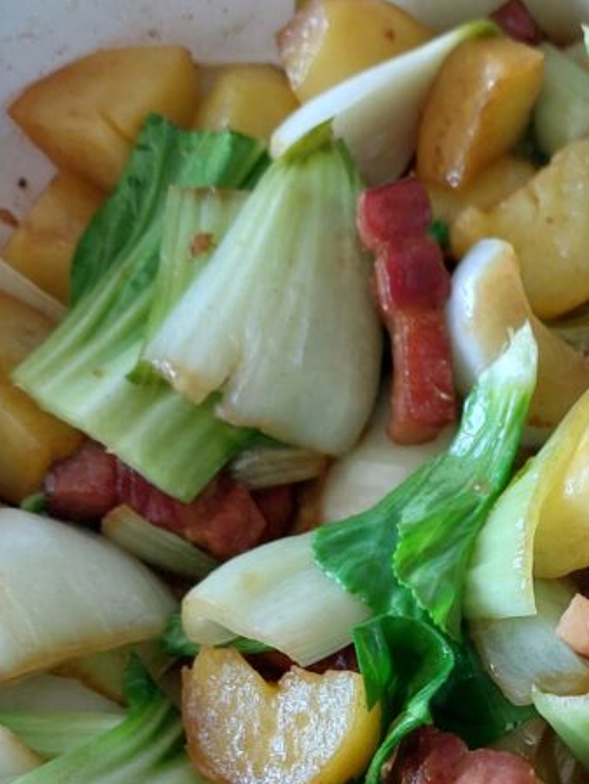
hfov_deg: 24.4
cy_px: 664
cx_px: 599
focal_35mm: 57
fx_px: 1293
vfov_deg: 32.5
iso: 250
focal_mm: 5.23
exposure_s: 1/50
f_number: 1.8
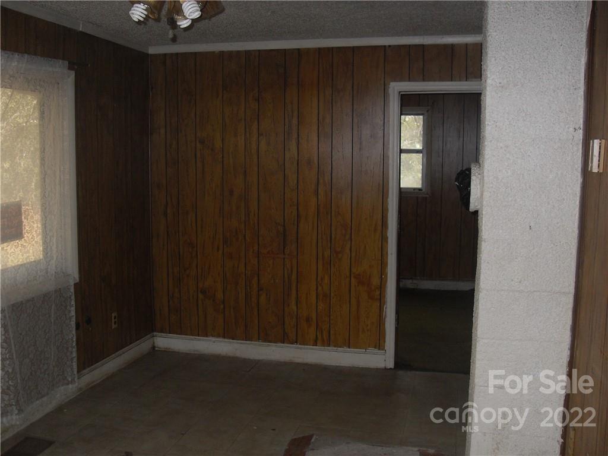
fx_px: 650
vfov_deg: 38.7
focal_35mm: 37
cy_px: 228
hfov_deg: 50.1
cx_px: 304
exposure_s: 1/45
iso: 100
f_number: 2.8
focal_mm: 6.3
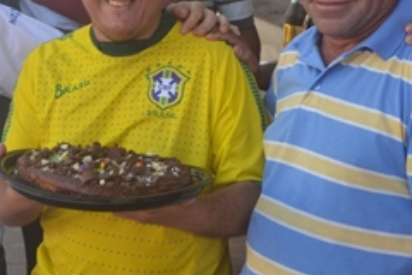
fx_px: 824
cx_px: 187
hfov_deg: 28.1
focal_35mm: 72
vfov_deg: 18.8
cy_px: 58
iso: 180
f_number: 5.6
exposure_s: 1/125
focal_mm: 18
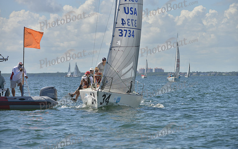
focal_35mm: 205
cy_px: 73
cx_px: 119
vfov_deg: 6.4
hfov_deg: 10.2
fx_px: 1330
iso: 200
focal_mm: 200
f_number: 6.3
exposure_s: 1/1250
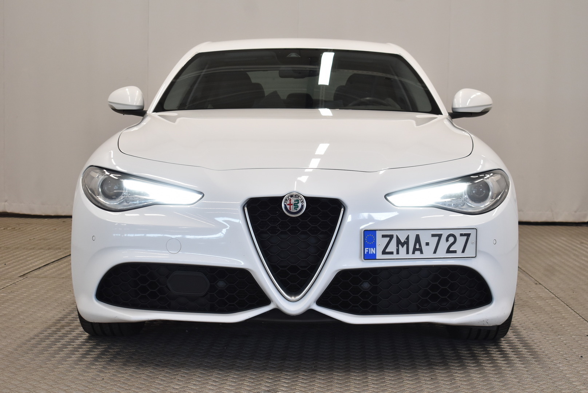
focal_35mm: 63
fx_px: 1030
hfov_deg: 31.9
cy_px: 196
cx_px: 294
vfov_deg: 21.6
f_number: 5
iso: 640
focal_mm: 42
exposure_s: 1/60
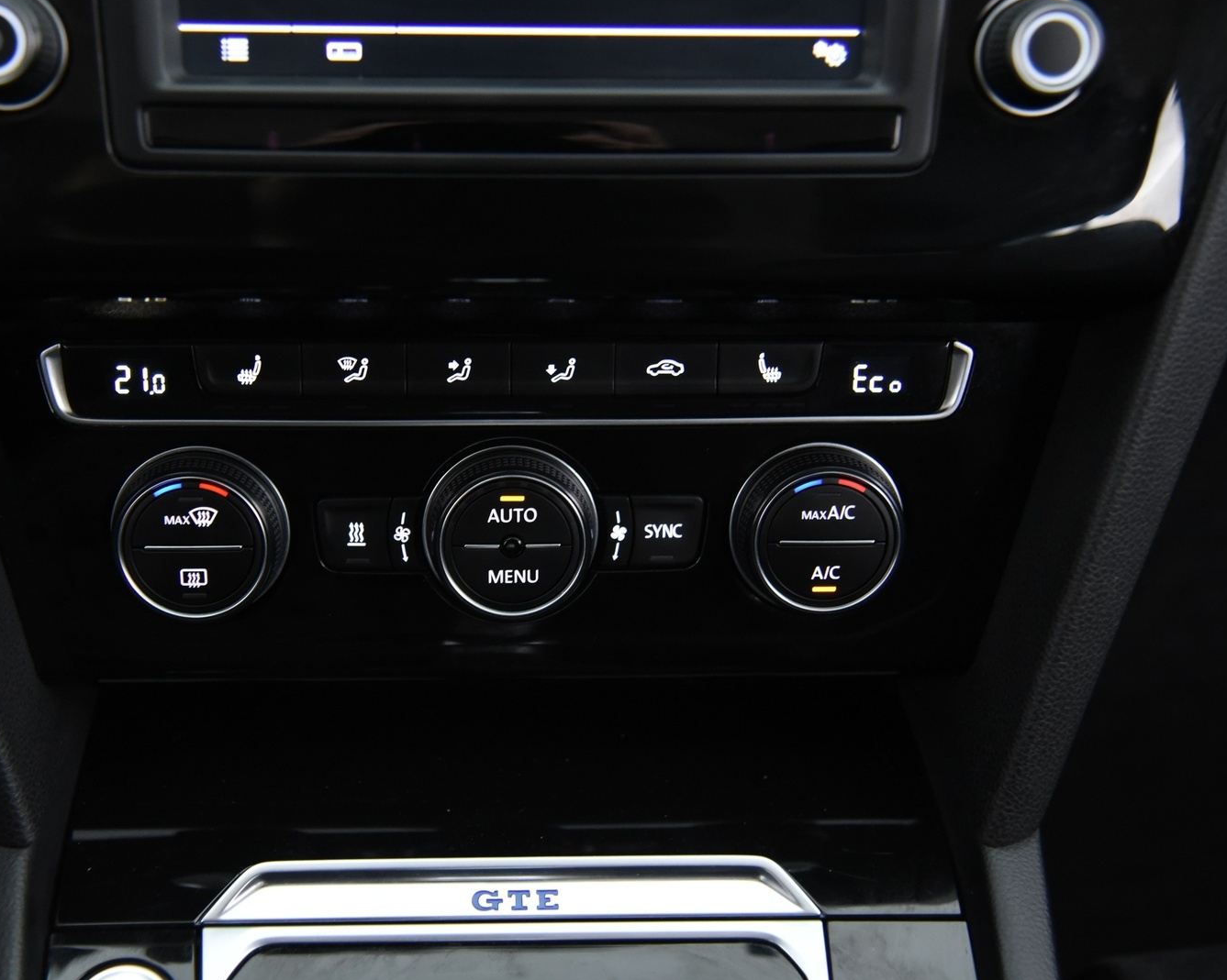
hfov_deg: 37.2
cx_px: 512
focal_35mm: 50
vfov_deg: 30.2
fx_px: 1815
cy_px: 489
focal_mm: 44
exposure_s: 1/20
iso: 4000
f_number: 4
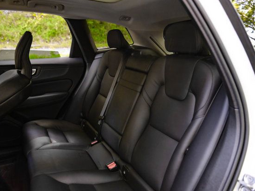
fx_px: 214
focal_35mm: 29
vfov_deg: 48.2
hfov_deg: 61.5
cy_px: 98
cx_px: 141
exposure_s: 1/200
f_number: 2.8
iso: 1250
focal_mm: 26
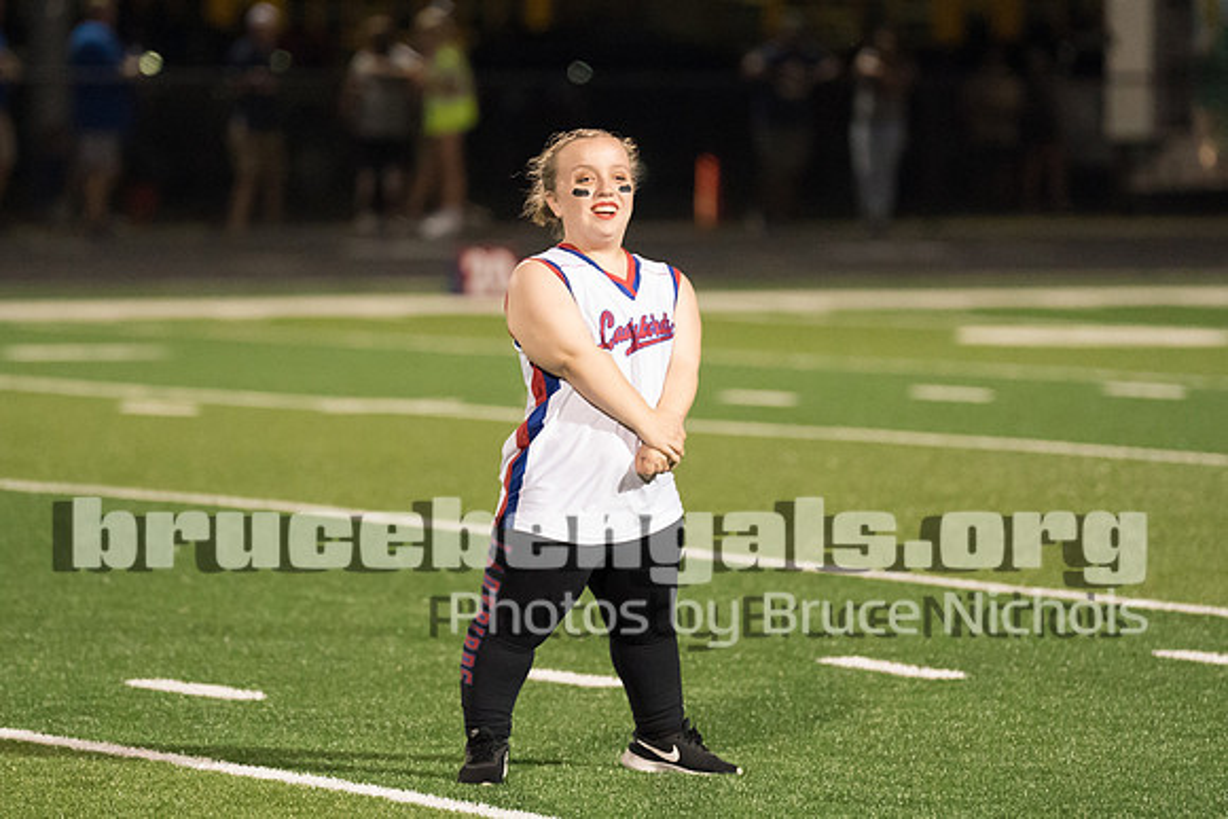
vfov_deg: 4.5
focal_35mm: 307
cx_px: 606
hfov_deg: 6.7
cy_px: 333
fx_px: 10483
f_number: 2.8
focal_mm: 200
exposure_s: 1/1000
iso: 8000
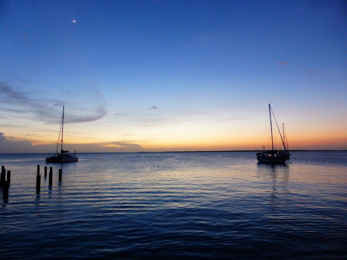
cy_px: 130
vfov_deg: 56.8
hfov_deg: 71.6
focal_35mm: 24
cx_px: 174
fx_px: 241
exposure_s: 1/15
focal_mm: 4.3
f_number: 3.3
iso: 400
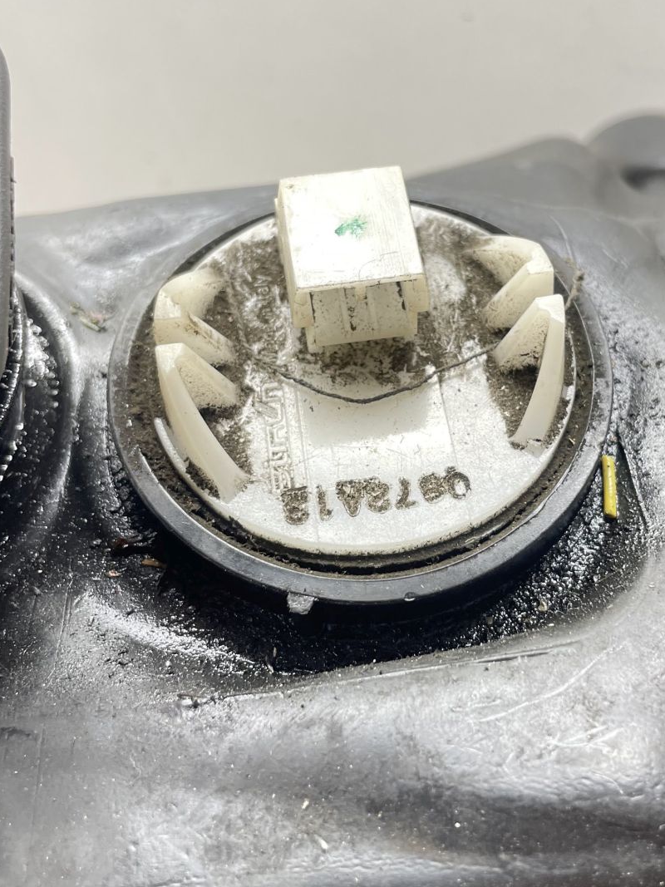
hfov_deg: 36.5
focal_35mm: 39
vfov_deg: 47.9
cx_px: 441
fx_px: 999
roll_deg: +7.0
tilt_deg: -35.7
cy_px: 435
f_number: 1.6
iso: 125
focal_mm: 4.2
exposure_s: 1/50
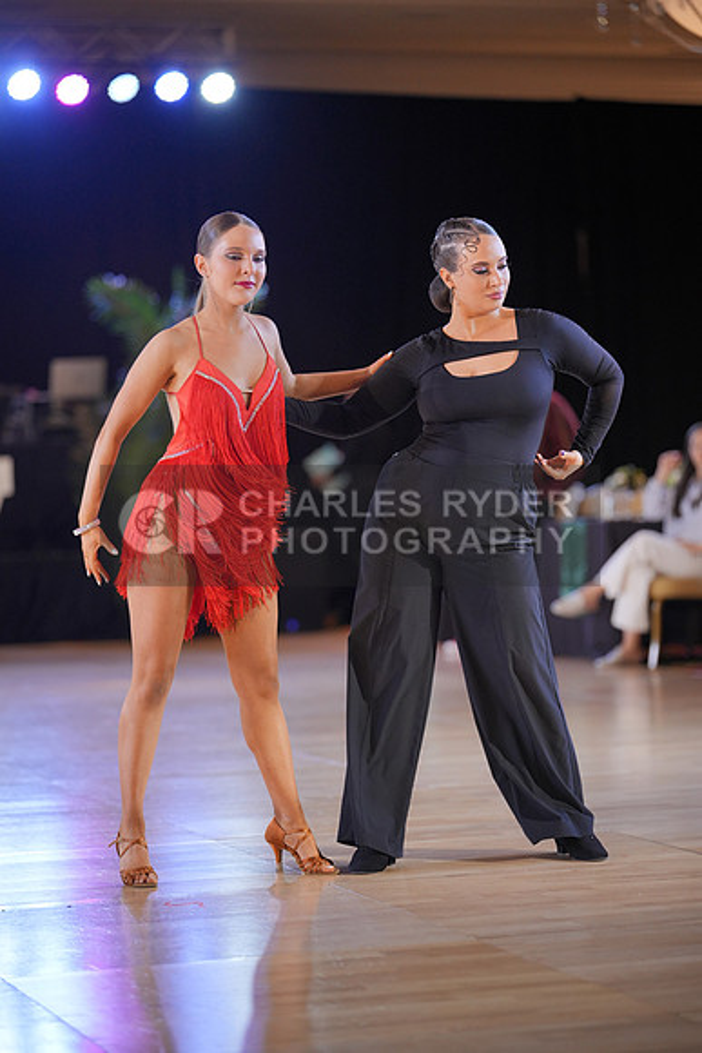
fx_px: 2923
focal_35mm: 100
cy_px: 526
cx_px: 351
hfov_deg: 13.7
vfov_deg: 20.4
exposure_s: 1/500
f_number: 2
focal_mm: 100
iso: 1000
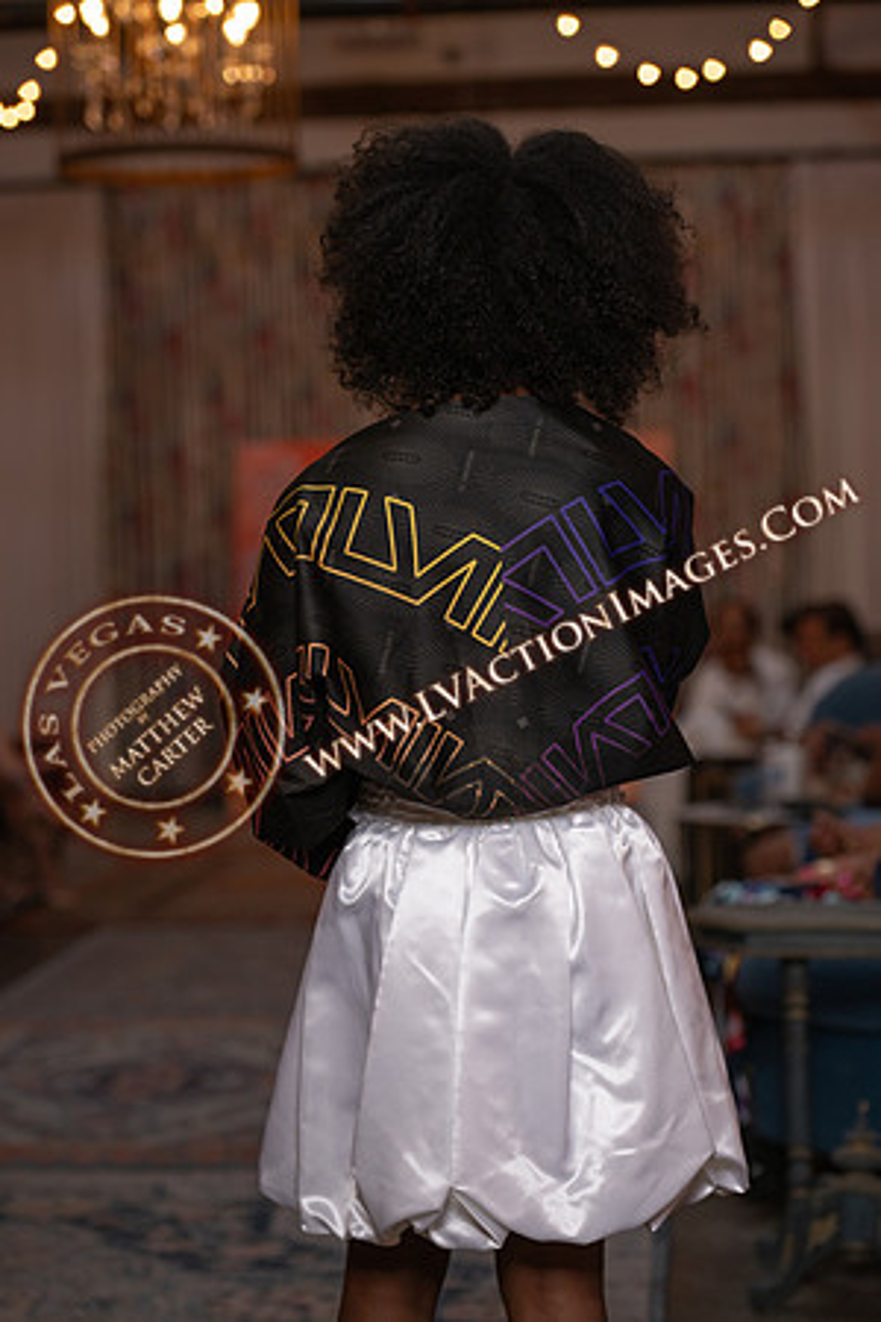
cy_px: 661
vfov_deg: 23.6
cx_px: 440
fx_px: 3157
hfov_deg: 15.9
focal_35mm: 86
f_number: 3.5
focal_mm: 86
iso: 320
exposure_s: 1/250
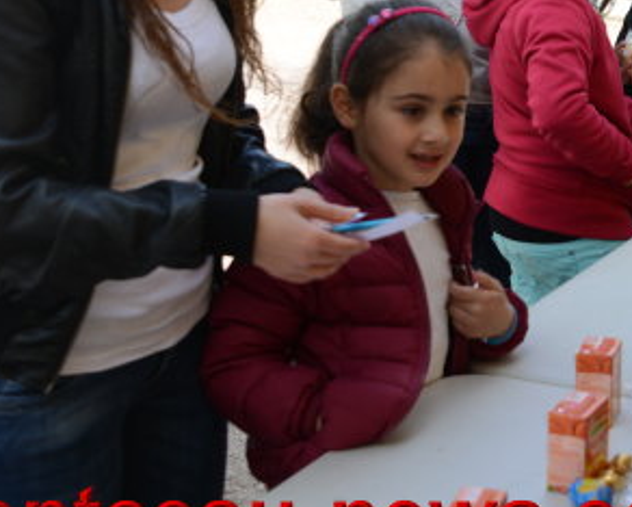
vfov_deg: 18.7
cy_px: 53
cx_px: 641
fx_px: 1516
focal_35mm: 81
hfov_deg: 22.6
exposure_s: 1/125
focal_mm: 36
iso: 100
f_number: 6.3
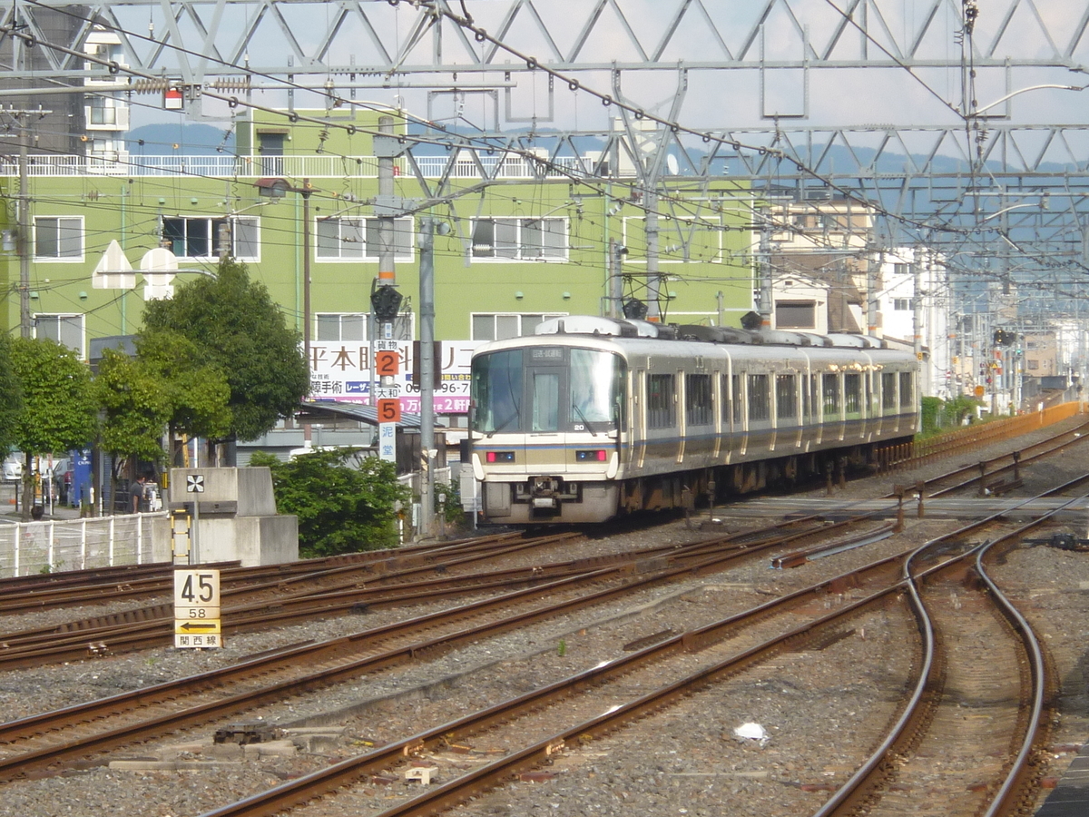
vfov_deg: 7.9
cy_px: 408
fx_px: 5946
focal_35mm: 189
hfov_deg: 10.5
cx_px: 544
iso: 100
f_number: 6.5
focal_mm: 20
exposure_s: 1/160
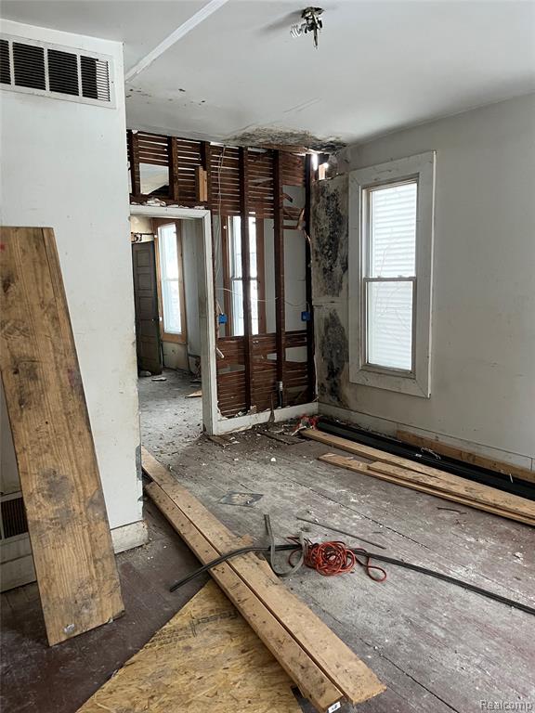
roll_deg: -0.2
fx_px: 536
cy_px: 356
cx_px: 268
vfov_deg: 67.3
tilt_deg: -6.9
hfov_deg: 53.1
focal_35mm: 26
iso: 320
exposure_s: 1/60
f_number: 1.6
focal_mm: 5.1
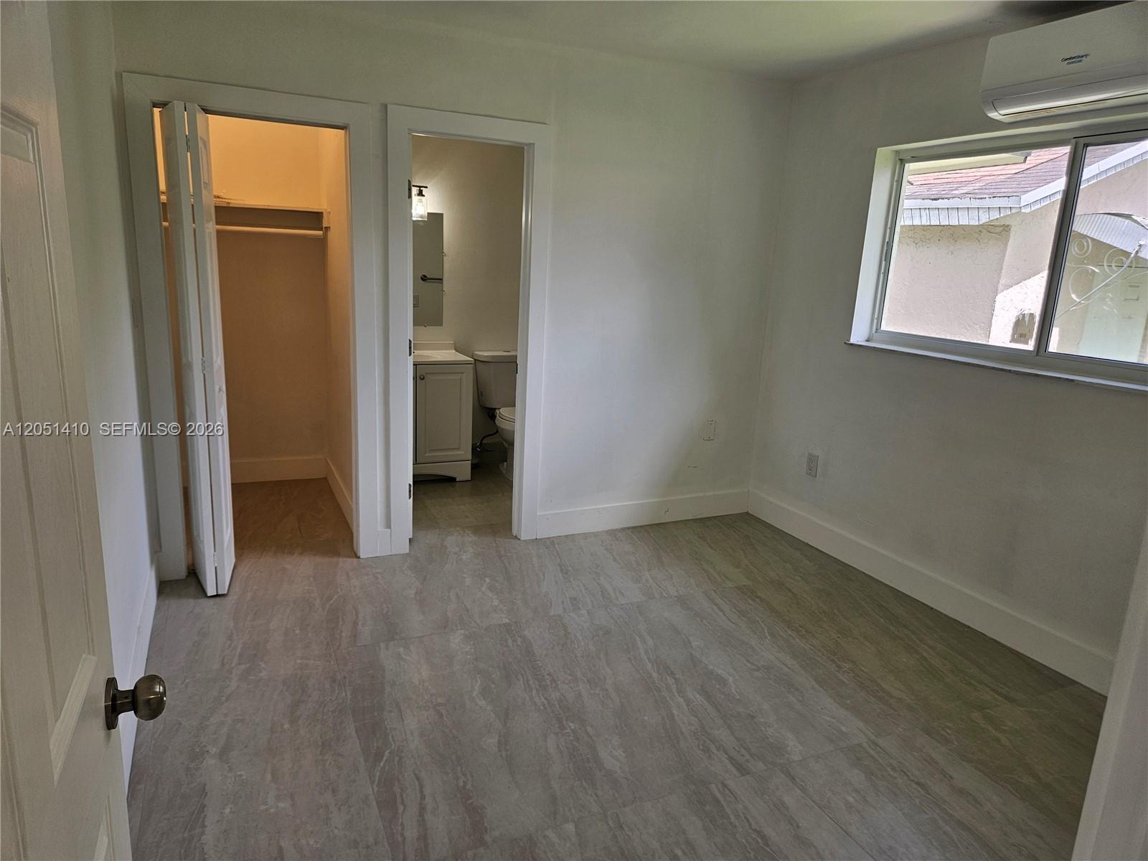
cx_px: 574
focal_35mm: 23
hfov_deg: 73.9
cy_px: 430
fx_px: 763
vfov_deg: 58.9
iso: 32
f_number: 1.8
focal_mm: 5.4
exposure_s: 1/120
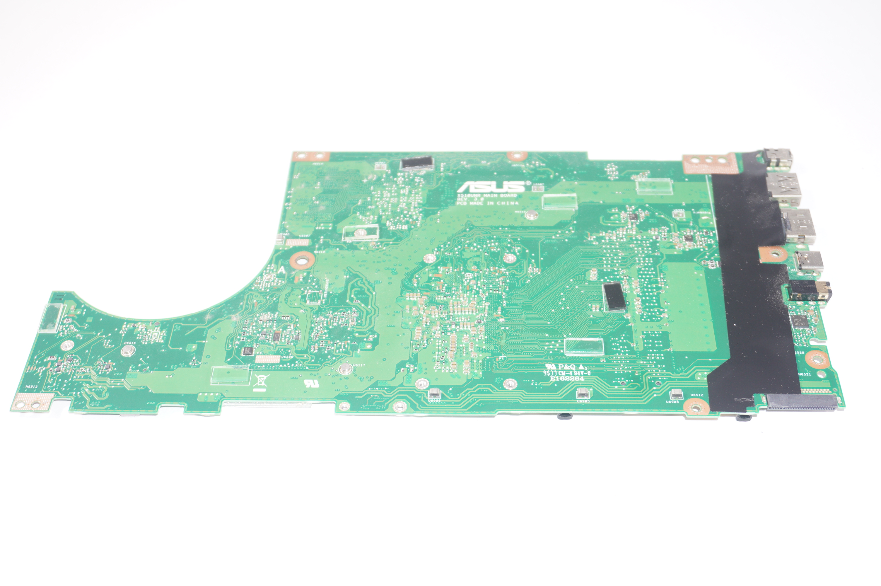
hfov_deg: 43.6
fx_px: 1100
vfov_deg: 29.8
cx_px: 440
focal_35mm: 45
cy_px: 293
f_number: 5.6
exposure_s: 1/60
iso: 100
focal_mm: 30
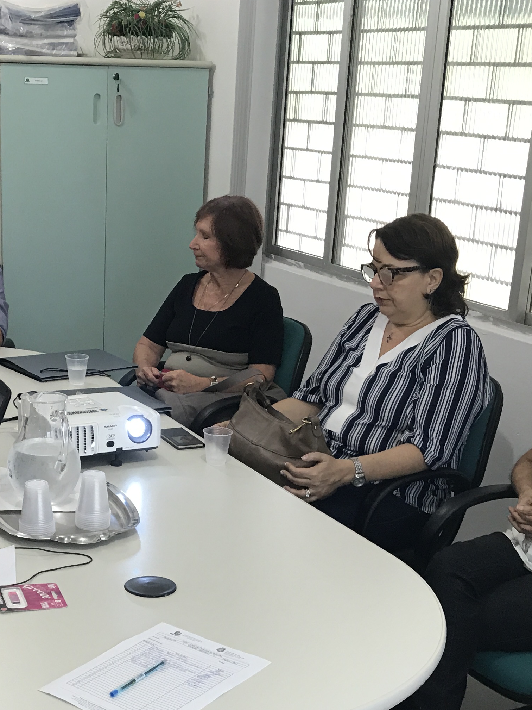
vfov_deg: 33.9
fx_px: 1148
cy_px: 499
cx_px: 142
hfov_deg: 25.8
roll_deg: -2.7
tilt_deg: -20.0
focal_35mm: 56
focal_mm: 3.99
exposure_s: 1/30
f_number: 1.8
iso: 40
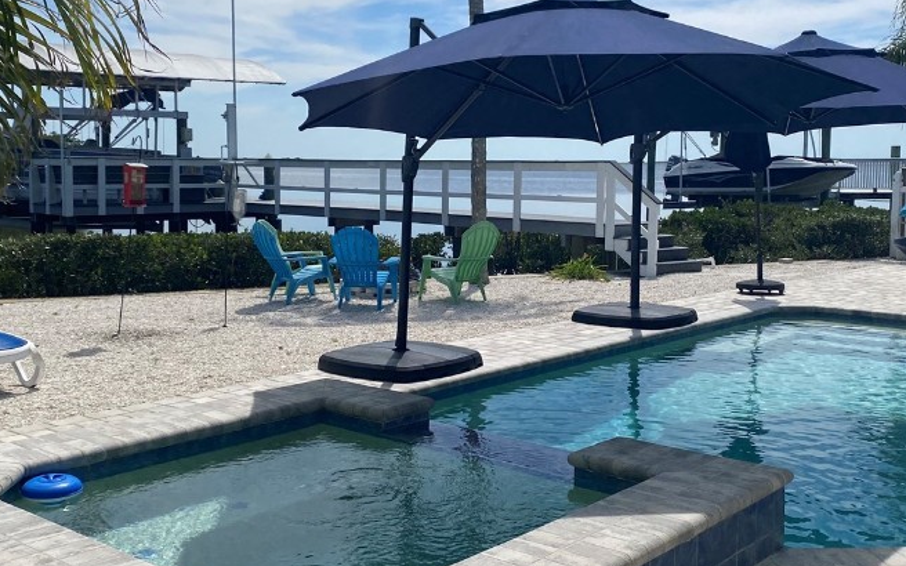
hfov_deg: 46.2
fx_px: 1062
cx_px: 457
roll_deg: -0.7
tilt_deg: -5.5
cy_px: 253
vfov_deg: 29.8
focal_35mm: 43
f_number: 1.8
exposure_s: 1/5236
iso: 32
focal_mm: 4.25
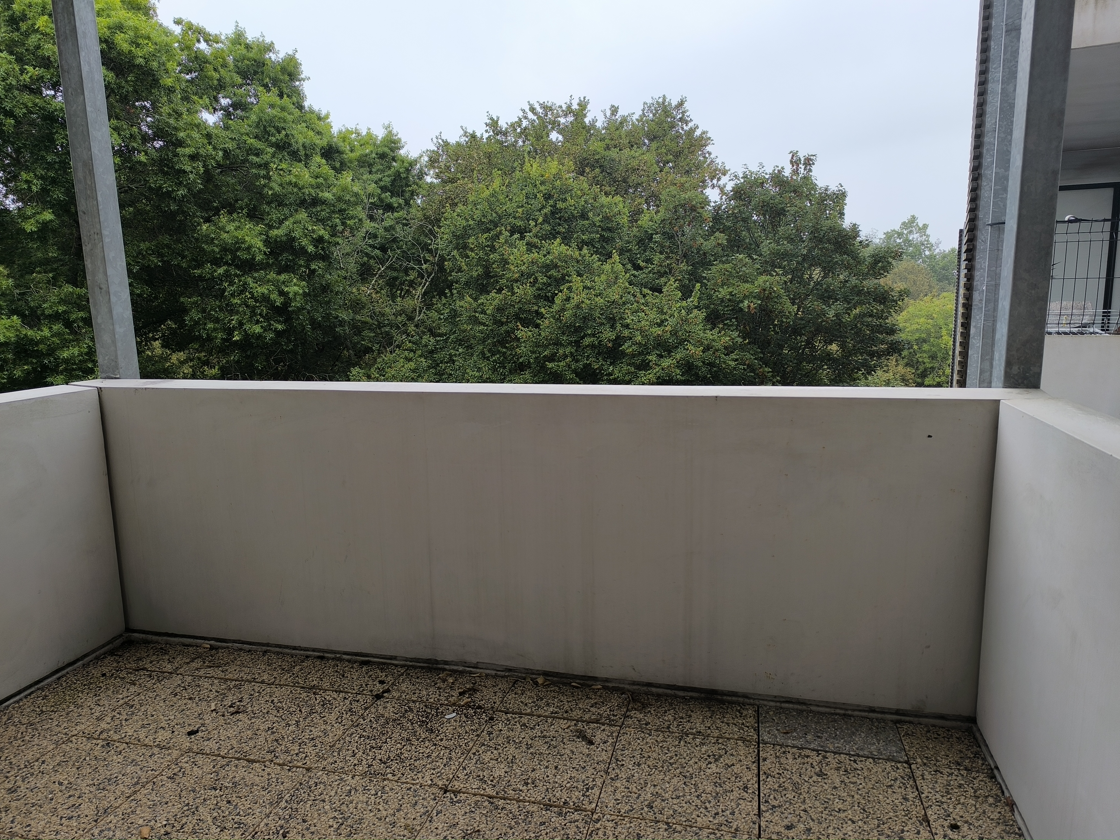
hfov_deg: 73.9
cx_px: 560
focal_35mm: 23
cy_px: 420
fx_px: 744
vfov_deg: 58.9
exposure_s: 1/100
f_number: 1.65
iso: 80
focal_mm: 6.14
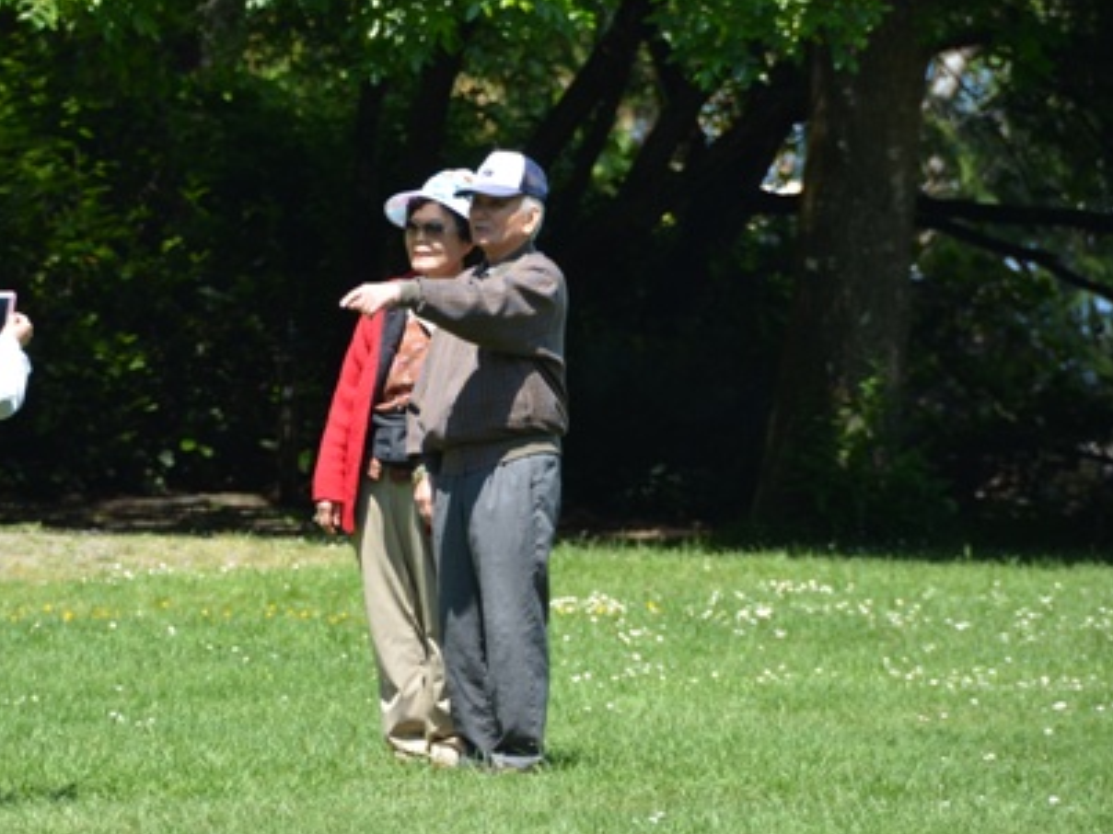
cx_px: 298
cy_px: 337
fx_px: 14689
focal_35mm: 457
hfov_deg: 4.3
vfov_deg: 3.3
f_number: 6.3
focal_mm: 200
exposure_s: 1/320
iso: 200
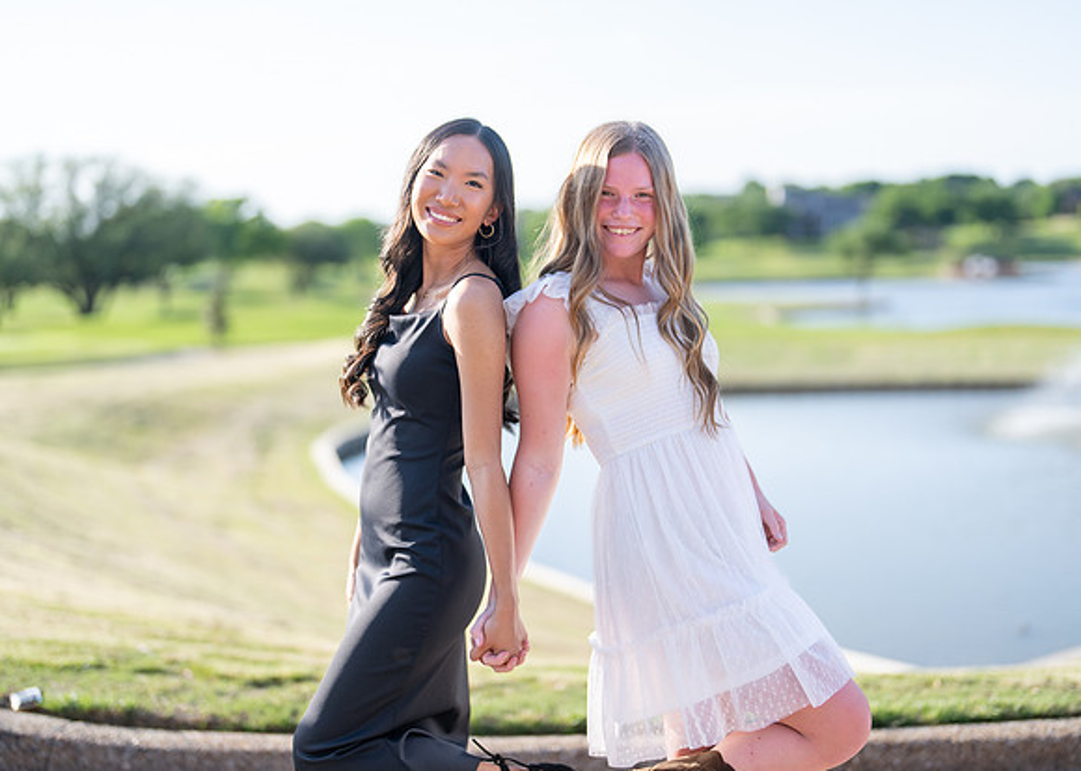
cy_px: 386
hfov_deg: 36.4
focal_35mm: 54
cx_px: 540
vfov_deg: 26.4
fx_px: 1645
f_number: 1.2
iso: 100
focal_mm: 50
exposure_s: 1/2500
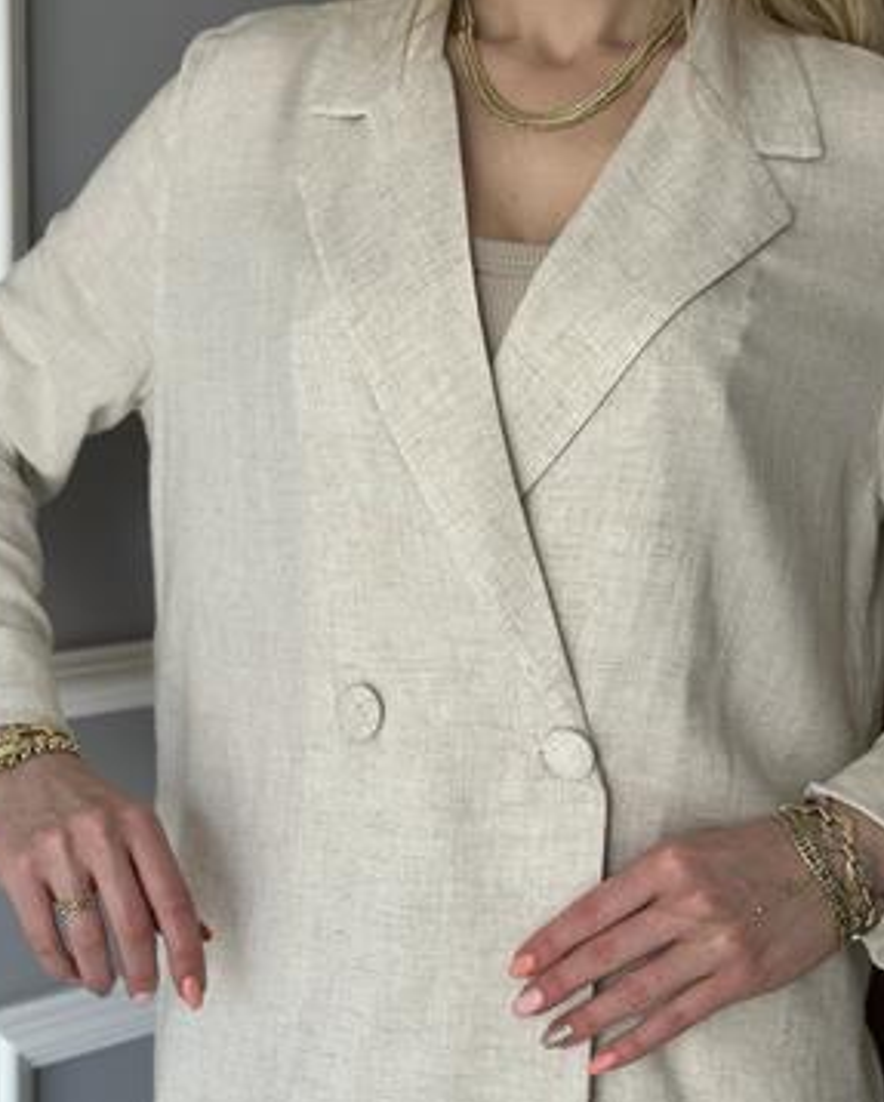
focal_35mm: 68
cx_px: 360
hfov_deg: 22.5
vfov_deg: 27.9
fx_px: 2221
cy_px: 545
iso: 80
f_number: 1.78
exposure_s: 1/419
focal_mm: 6.86
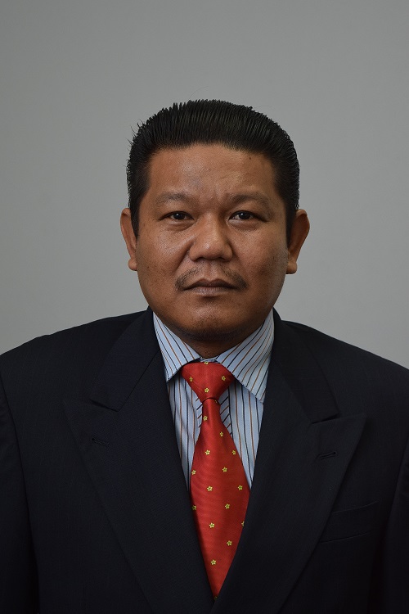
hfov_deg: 16.6
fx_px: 1406
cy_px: 307
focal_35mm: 82
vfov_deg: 24.6
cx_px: 204
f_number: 5.6
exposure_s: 1/50
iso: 640
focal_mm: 55
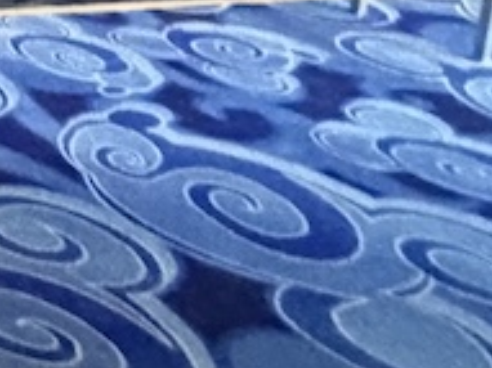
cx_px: -793
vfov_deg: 14.2
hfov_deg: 13.4
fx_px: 1250
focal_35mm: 88
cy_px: -355
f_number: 2.2
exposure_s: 1/60
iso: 1250
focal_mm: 2.22
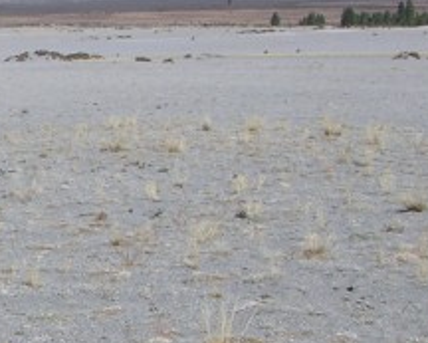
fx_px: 2053
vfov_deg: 9.5
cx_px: -371
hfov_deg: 11.0
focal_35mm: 162
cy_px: 331
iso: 50
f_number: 7.1
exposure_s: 1/295
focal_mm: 8.9
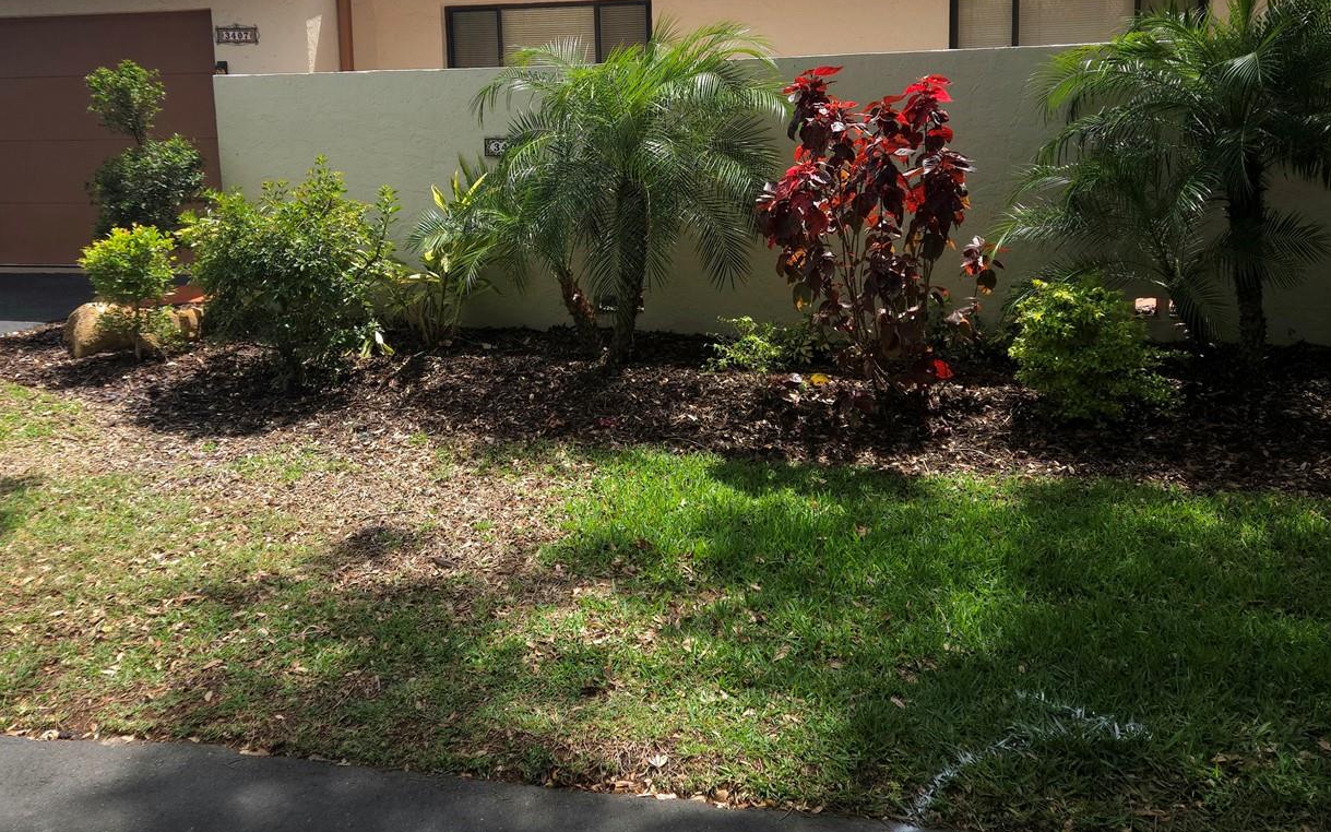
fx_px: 1161
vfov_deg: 38.4
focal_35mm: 32
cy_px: 209
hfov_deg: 59.6
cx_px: 645
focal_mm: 5.4
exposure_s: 1/1429
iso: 50
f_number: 1.8
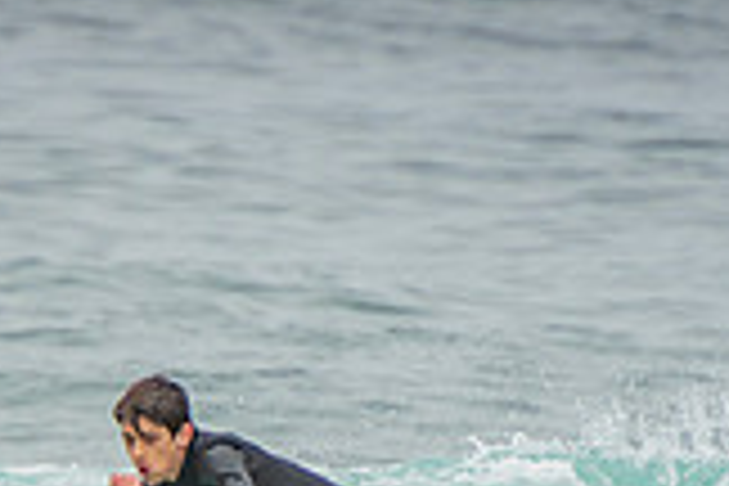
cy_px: 727
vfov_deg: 0.7
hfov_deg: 1.0
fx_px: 42279
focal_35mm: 2088
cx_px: 225
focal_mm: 390
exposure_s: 1/1600
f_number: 5.6
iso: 220
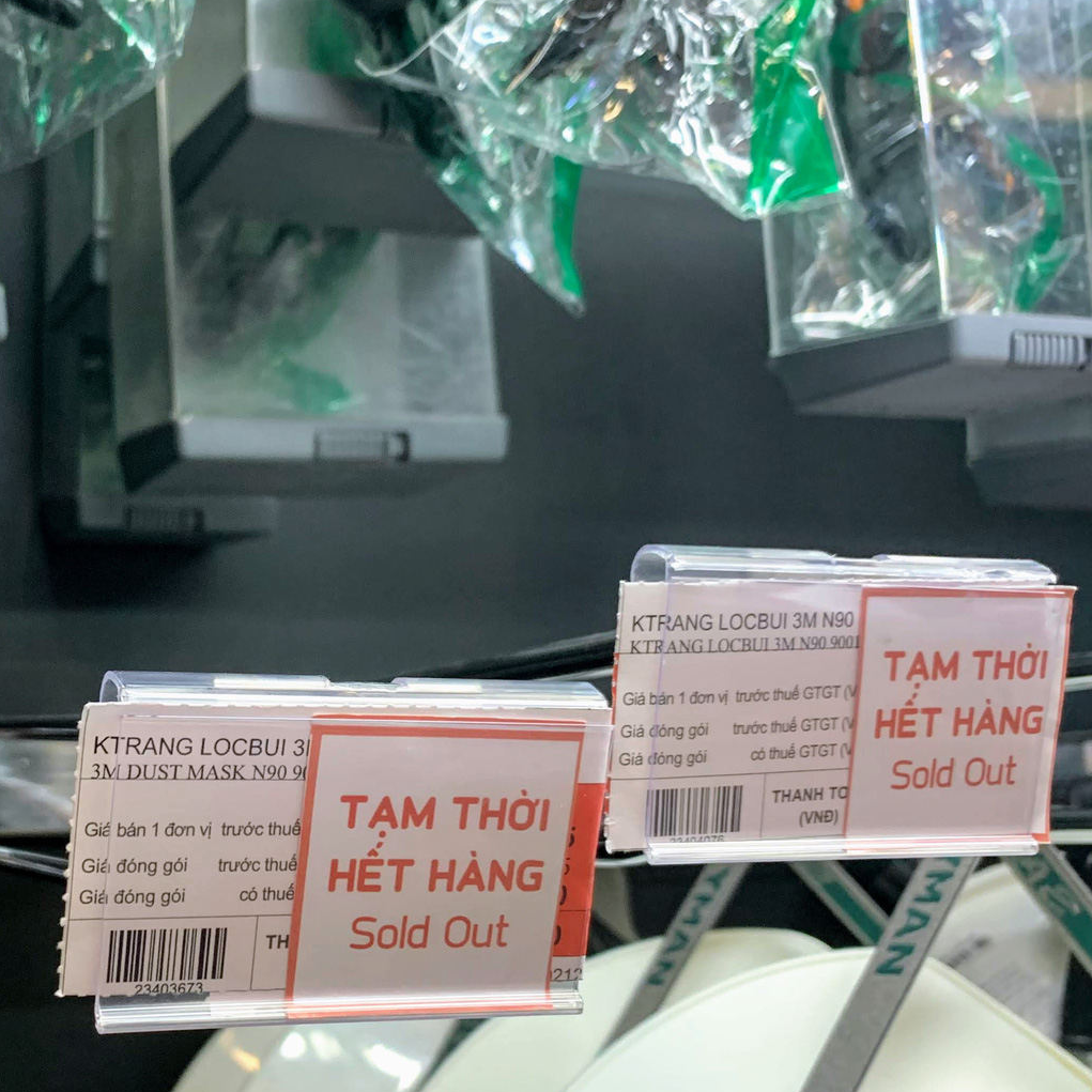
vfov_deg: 37.5
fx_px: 1606
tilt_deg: +2.9
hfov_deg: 36.1
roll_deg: -0.7
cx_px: 194
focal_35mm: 45
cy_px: 609
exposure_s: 1/50
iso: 160
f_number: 1.8
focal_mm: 4.25
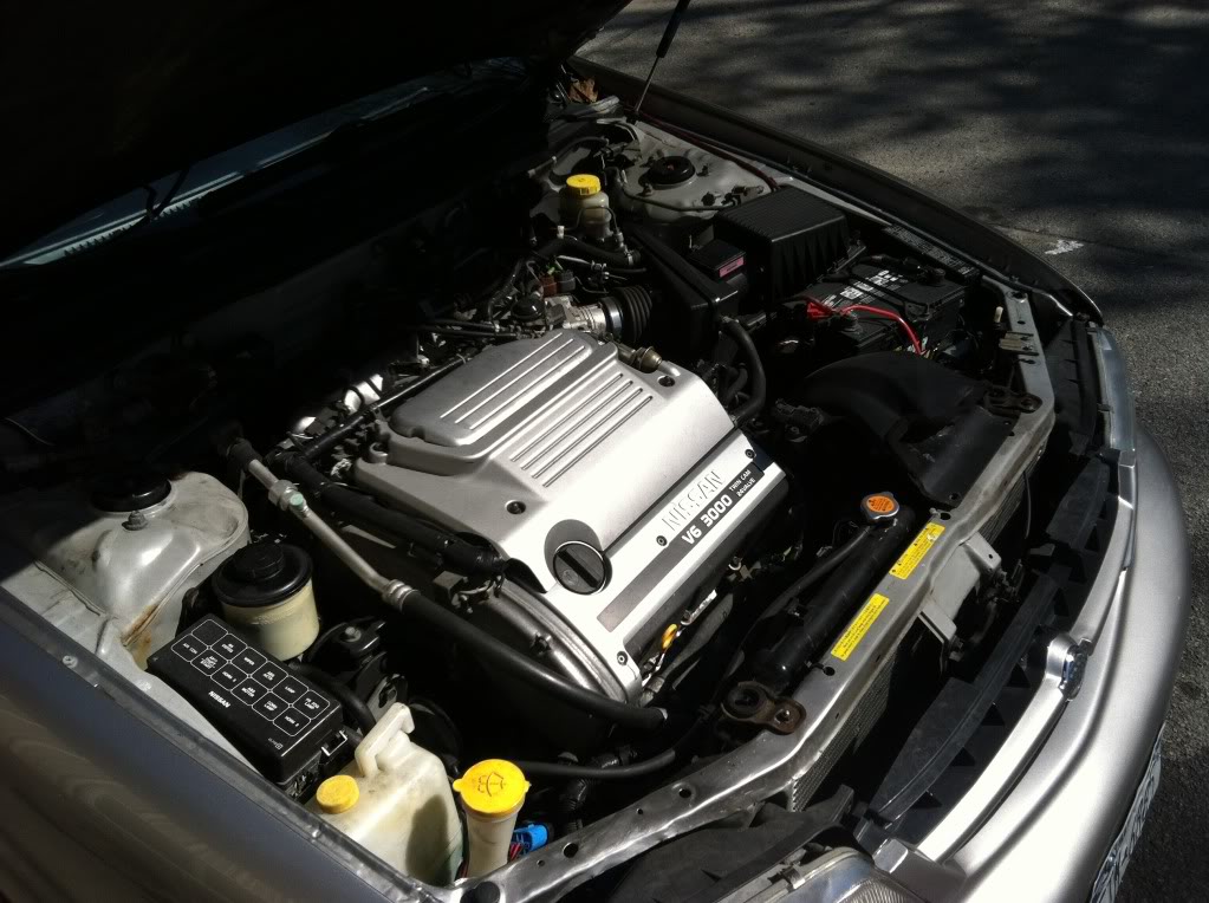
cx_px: 604
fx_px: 1221
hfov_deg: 52.7
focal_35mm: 35
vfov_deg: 40.6
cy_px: 452
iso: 80
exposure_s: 1/1154
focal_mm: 3.9
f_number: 2.8
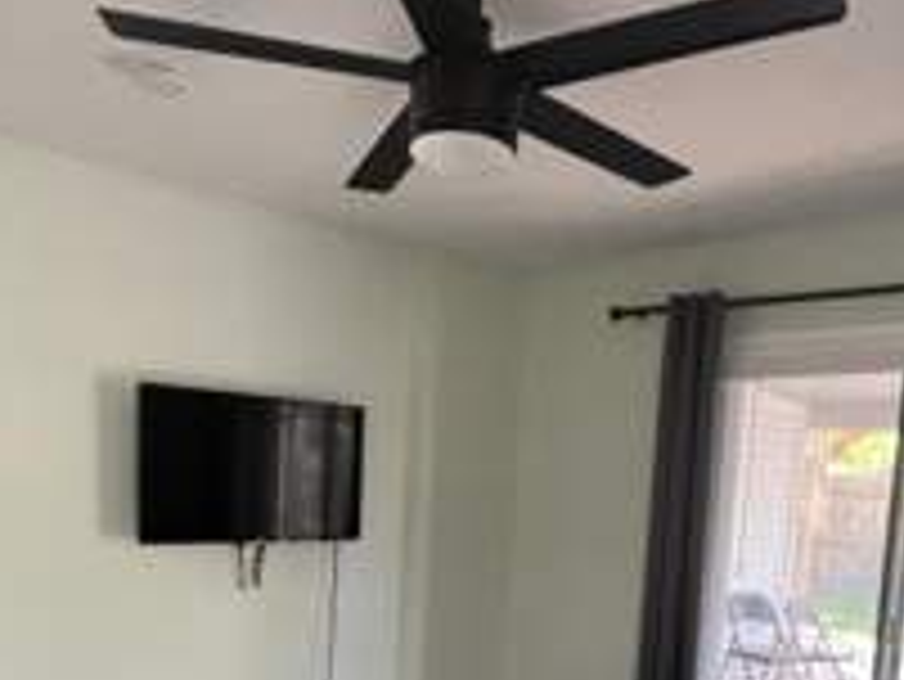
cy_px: 588
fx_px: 810
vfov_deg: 42.4
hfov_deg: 58.3
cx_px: 481
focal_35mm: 31
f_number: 1.8
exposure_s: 1/60
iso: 500
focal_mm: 1.57
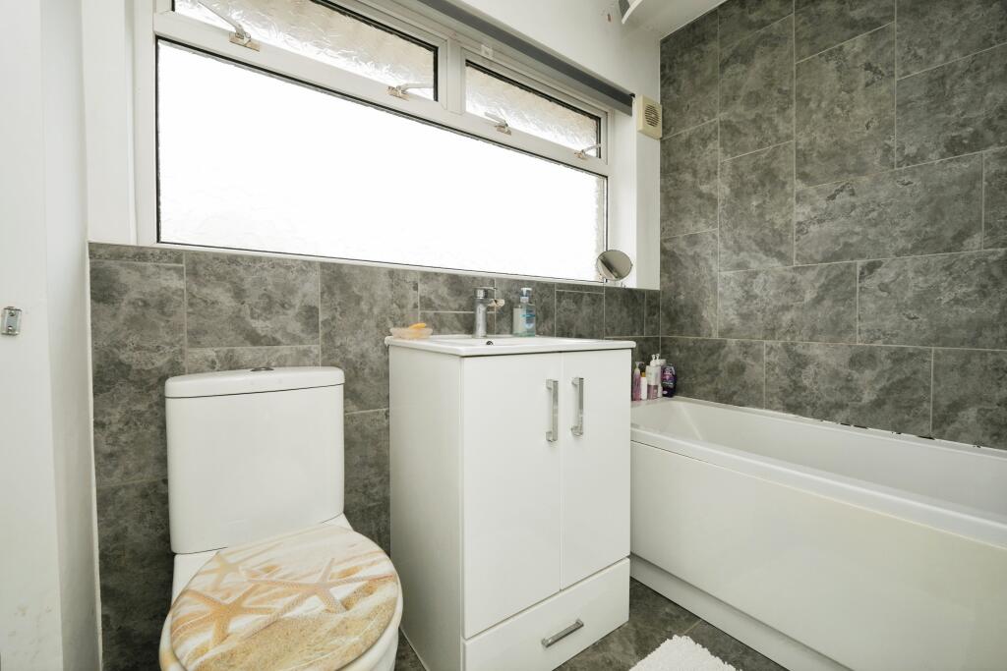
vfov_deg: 81.2
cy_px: 336
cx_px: 504
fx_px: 392
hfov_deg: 104.2
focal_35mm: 14
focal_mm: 14
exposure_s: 1/40
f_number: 7.1
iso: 400
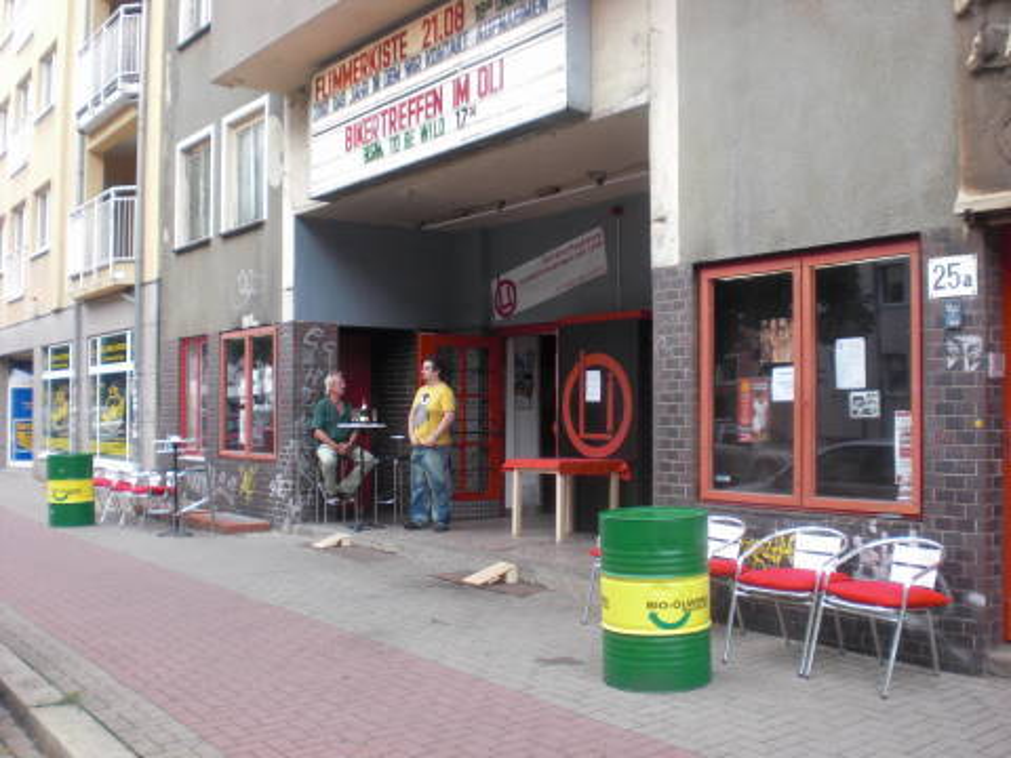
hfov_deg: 49.0
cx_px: 506
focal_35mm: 38
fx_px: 1110
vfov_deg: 37.7
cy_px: 379
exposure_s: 1/100
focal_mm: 6.3
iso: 64
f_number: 3.1
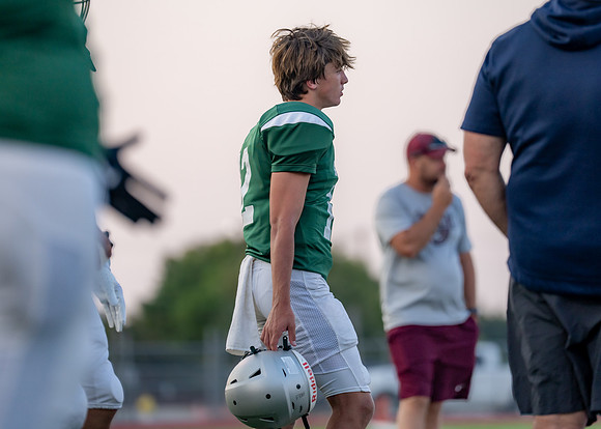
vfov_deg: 5.8
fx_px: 4235
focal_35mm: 248
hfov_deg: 8.1
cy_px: 179
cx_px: 314
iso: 320
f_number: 2.8
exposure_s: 1/1250
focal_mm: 200
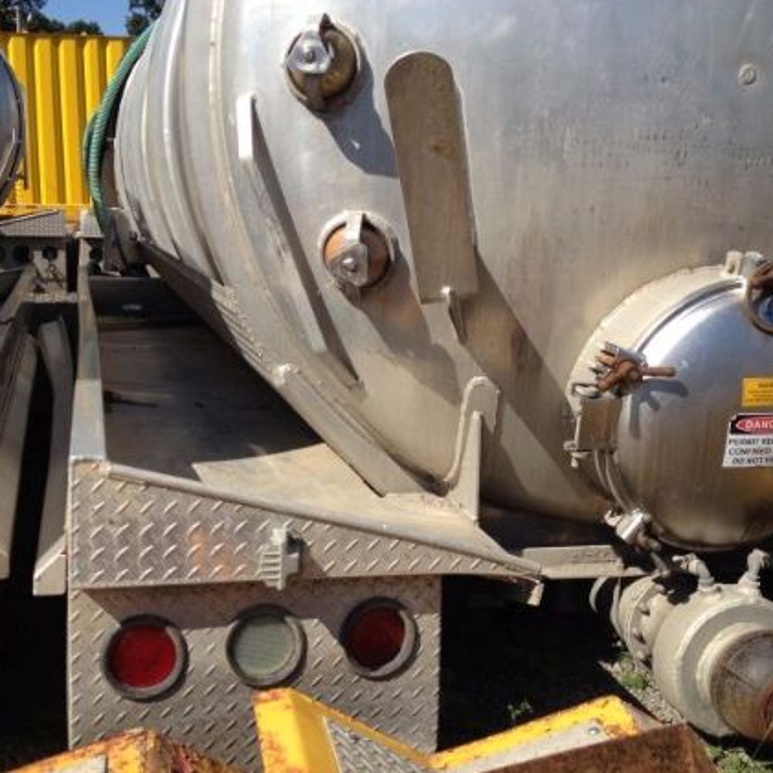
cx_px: 356
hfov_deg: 36.0
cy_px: 393
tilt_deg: -11.7
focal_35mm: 47
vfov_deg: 36.1
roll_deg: -0.8
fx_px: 1187
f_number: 2.4
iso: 50
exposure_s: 1/1672
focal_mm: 4.28
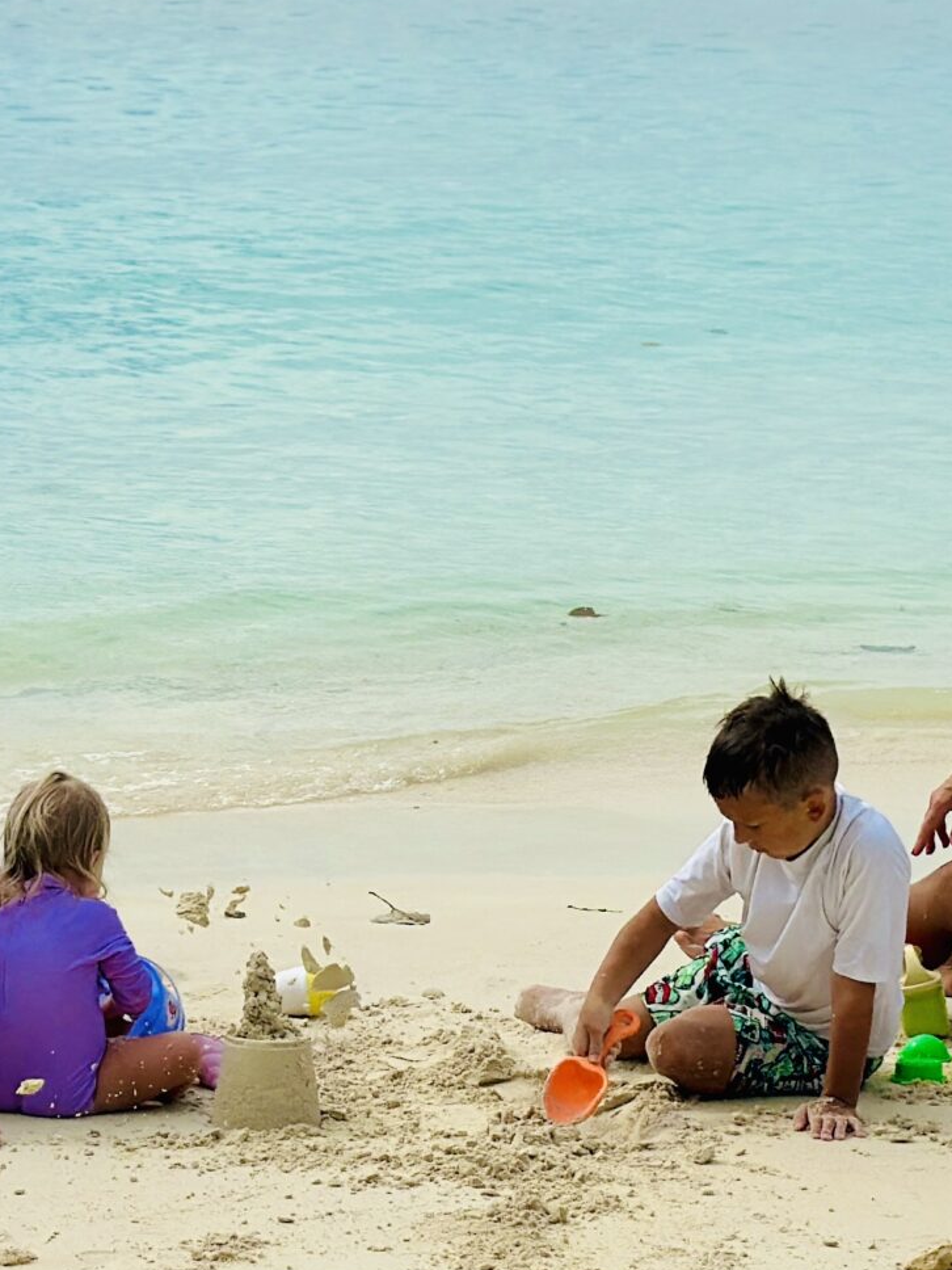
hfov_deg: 11.7
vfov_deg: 15.5
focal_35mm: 127
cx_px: 367
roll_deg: -0.9
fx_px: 4657
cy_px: 635
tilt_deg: -10.3
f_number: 1.78
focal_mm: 6.86
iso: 100
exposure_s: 1/12048
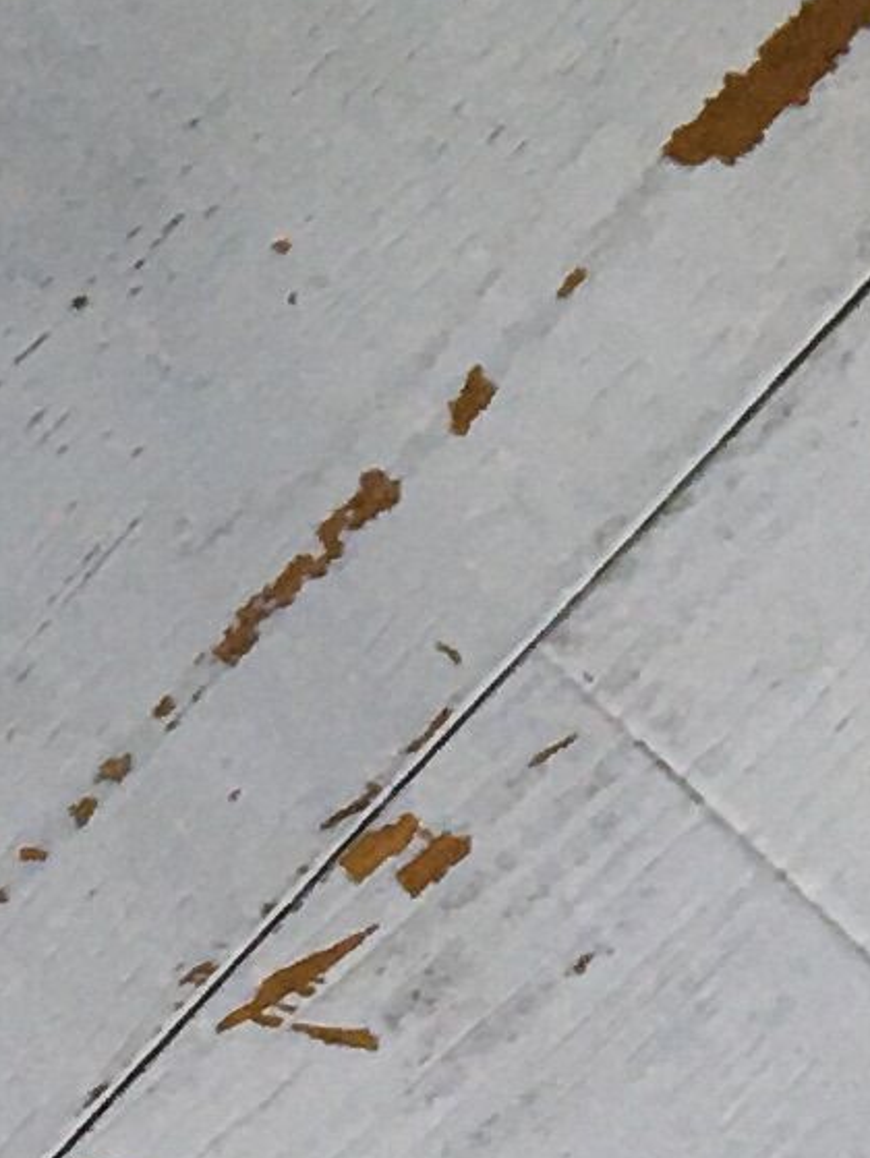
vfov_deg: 8.7
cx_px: 209
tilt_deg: -54.3
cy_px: -1502
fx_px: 6996
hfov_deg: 7.1
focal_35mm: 209
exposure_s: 1/33
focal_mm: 4.15
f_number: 2.2
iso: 40
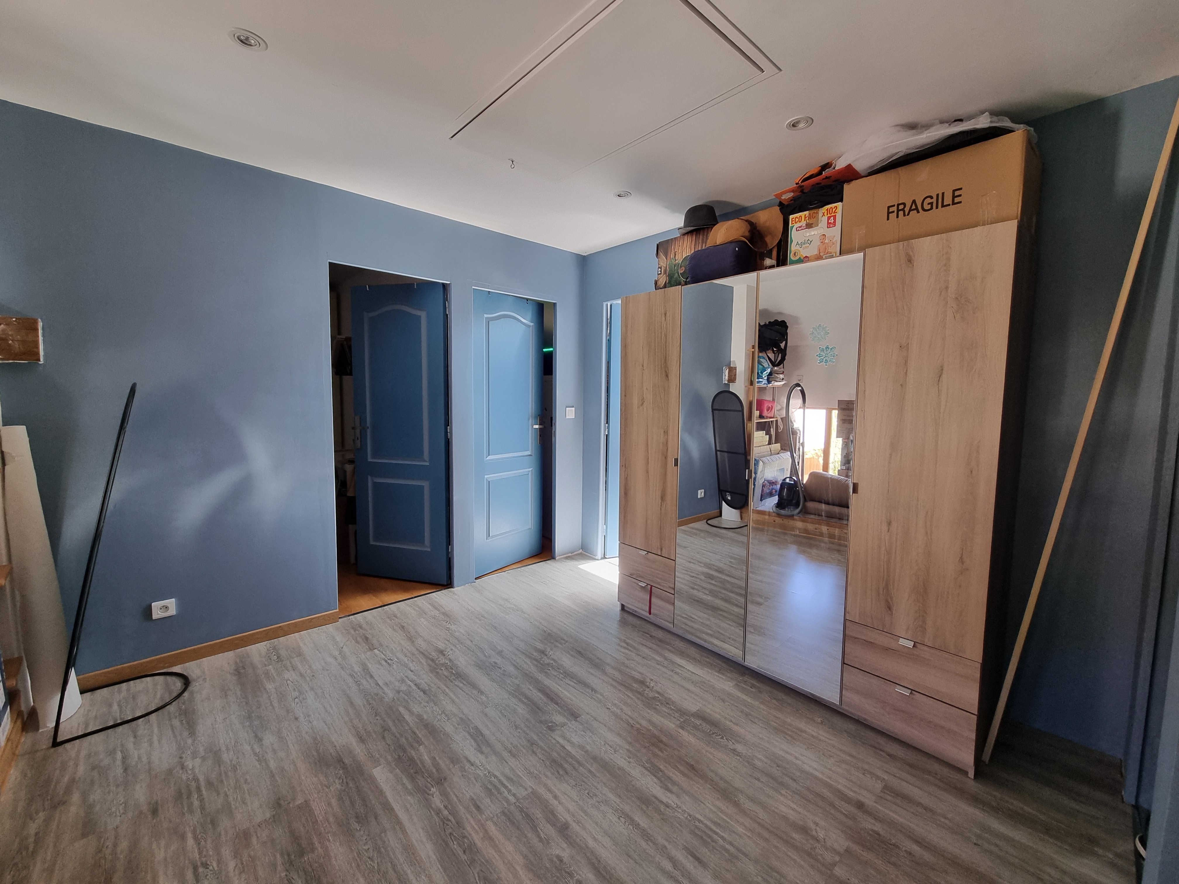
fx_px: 443
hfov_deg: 106.2
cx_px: 590
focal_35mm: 13
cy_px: 442
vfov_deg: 89.9
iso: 200
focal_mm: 2.2
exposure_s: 1/50
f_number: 2.2
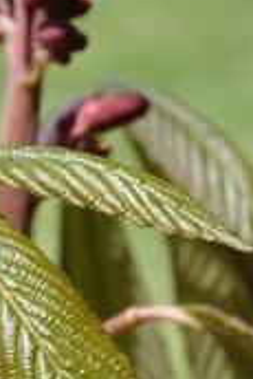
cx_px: -106
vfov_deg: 5.7
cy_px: 229
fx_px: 3819
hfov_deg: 3.8
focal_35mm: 363
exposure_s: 1/125
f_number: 11
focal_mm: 52
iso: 200
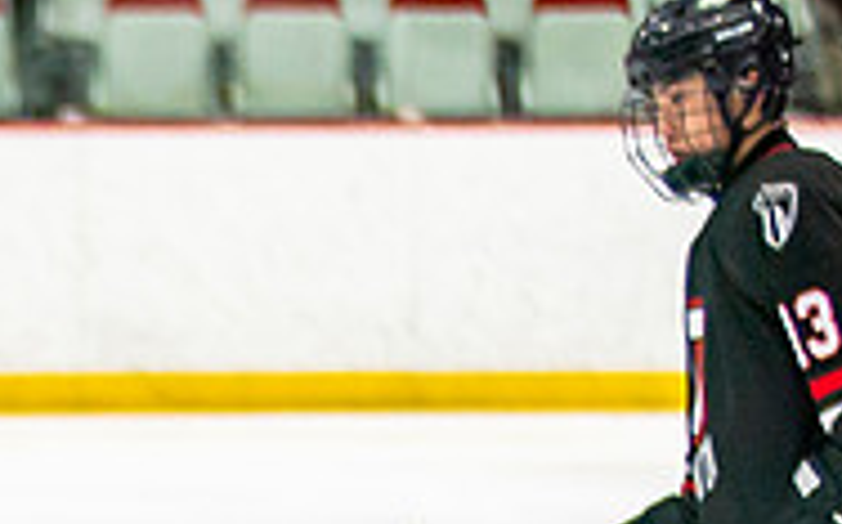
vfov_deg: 1.9
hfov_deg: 3.0
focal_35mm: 704
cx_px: -1157
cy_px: 1033
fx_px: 16136
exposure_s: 1/640
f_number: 2.8
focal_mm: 102
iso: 500
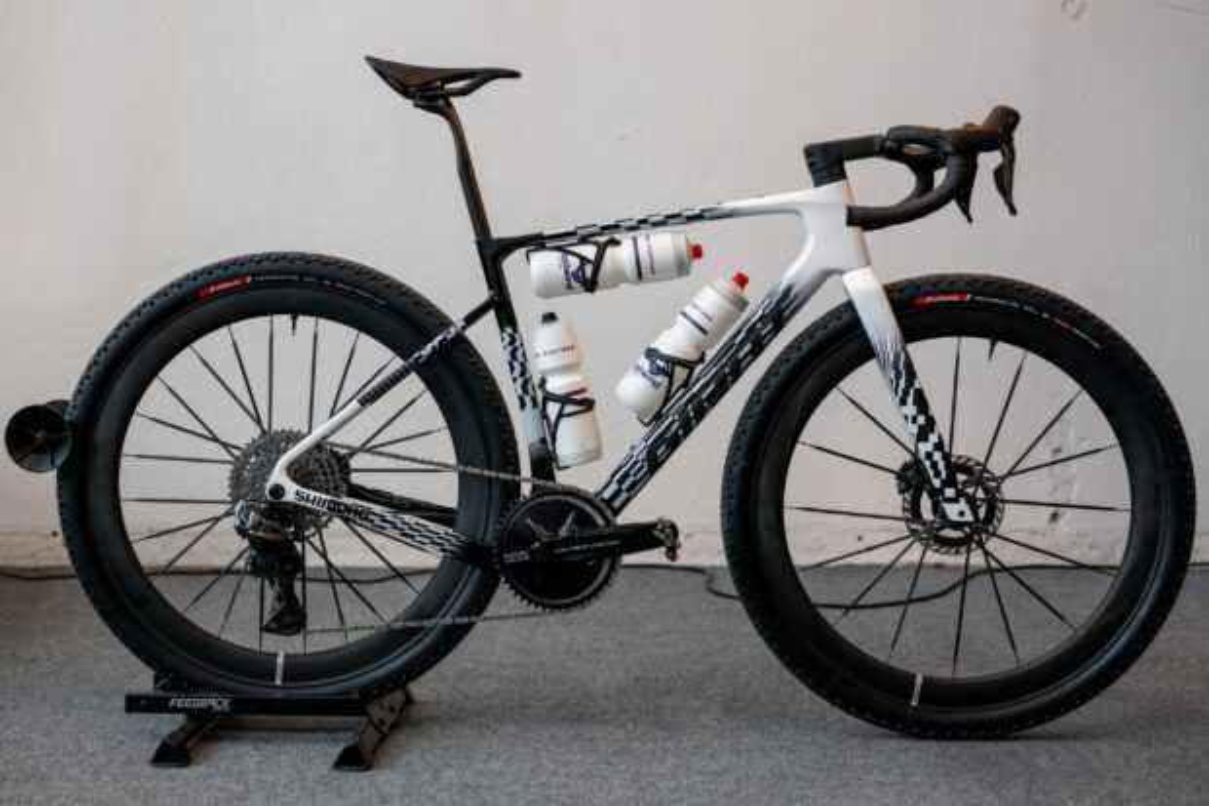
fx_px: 1763
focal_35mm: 53
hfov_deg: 37.9
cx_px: 600
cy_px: 406
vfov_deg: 25.7
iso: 320
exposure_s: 1/160
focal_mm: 50
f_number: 2.8
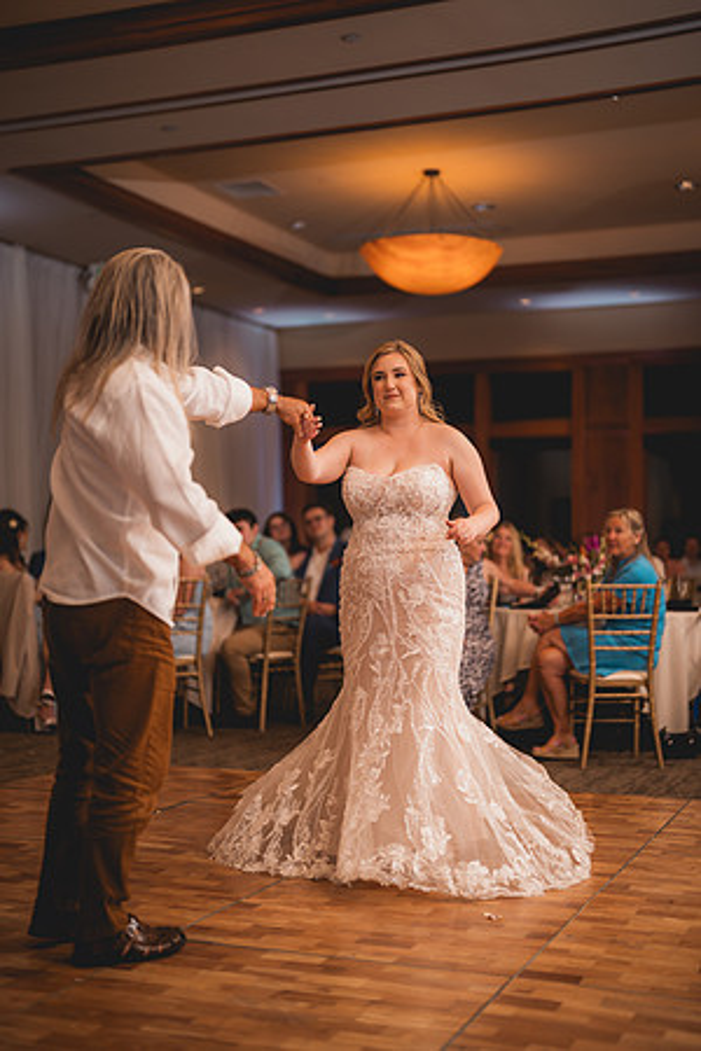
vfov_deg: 39.6
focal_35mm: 50
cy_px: 526
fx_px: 1460
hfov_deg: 27.0
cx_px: 350
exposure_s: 1/250
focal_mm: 50
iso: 125
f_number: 1.2
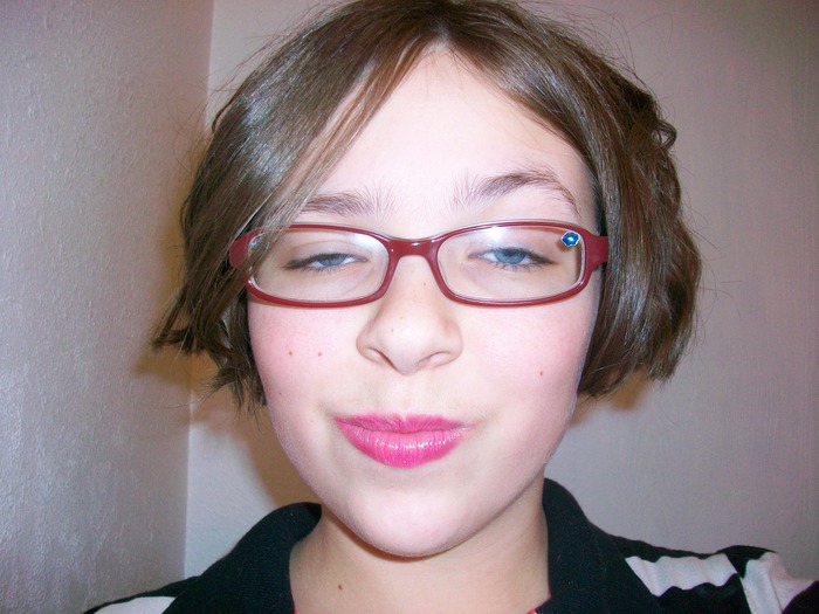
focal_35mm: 32
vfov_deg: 44.2
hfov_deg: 56.8
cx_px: 410
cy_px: 307
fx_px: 757
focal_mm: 5.7
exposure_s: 1/60
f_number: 2.8
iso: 120
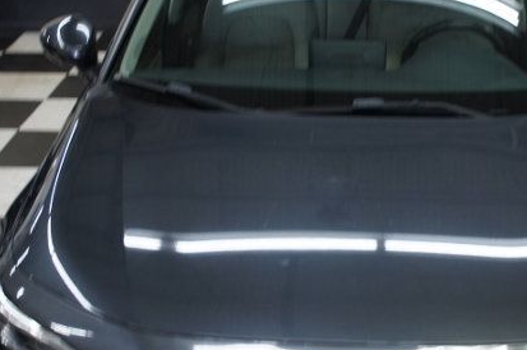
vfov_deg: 20.2
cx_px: 323
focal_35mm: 67
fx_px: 979
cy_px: 206
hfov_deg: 30.0
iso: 200
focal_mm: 18
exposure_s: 1/30
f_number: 4
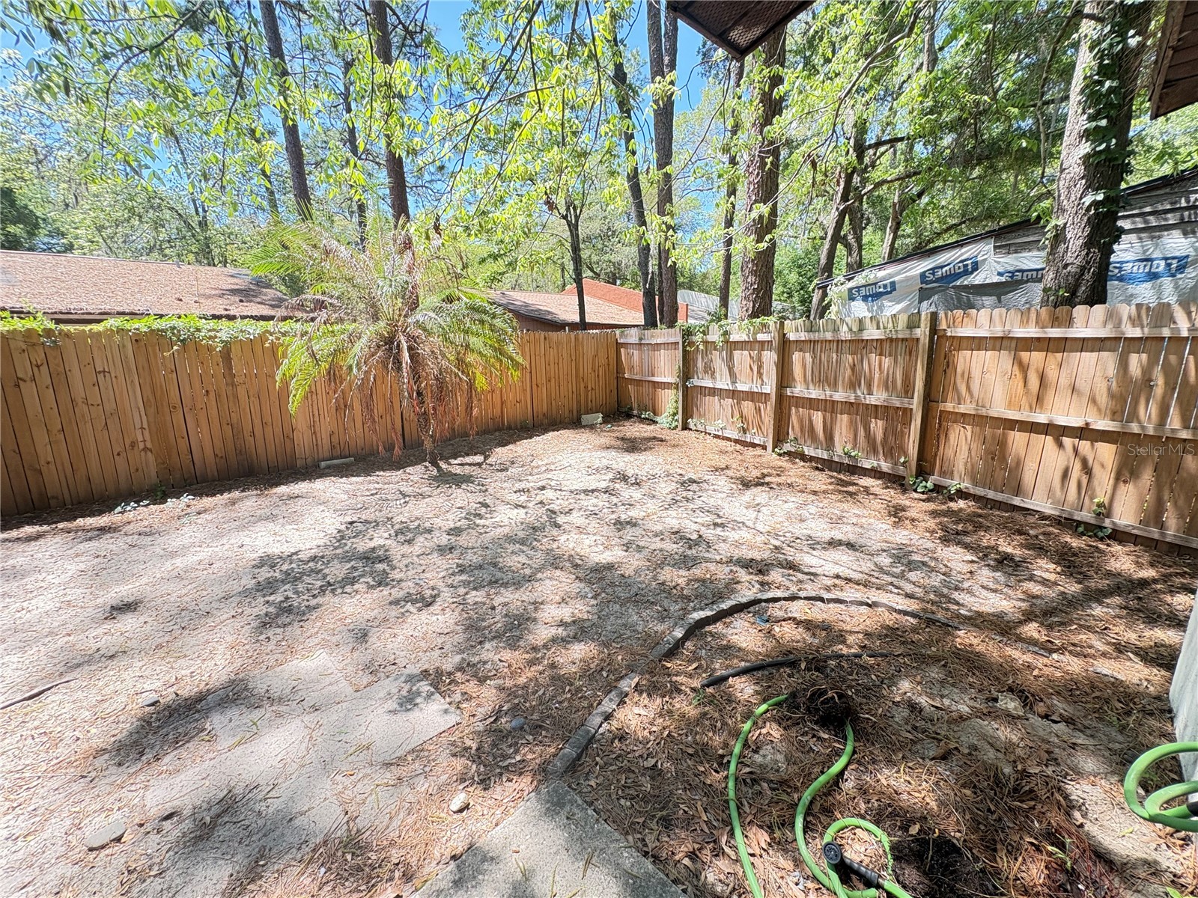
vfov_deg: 85.7
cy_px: 449
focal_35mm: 14
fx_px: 485
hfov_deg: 102.1
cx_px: 599
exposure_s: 1/131
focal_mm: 2.22
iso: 64
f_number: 2.2
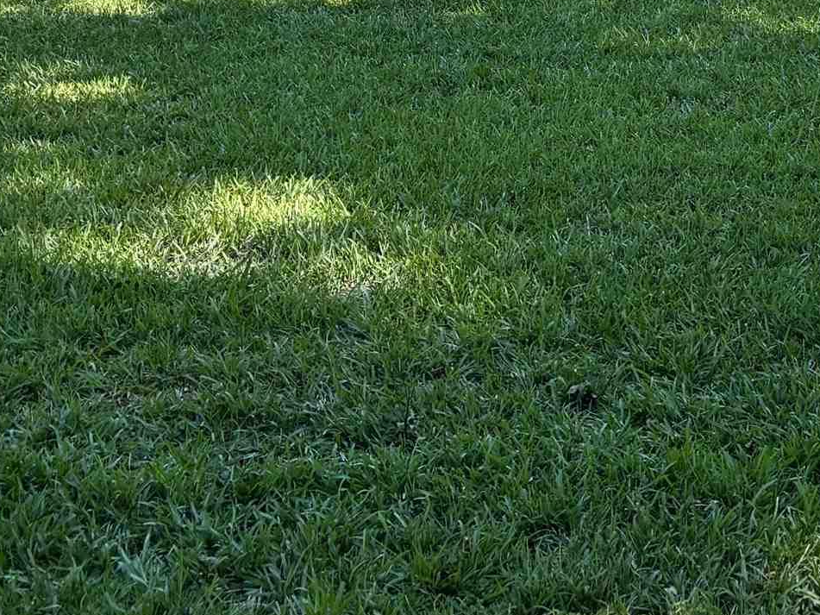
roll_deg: -0.2
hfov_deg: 22.8
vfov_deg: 15.9
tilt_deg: -0.5
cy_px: -359
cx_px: 708
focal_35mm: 84
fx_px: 1990
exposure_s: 1/1567
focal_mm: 5.96
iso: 50
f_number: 1.6
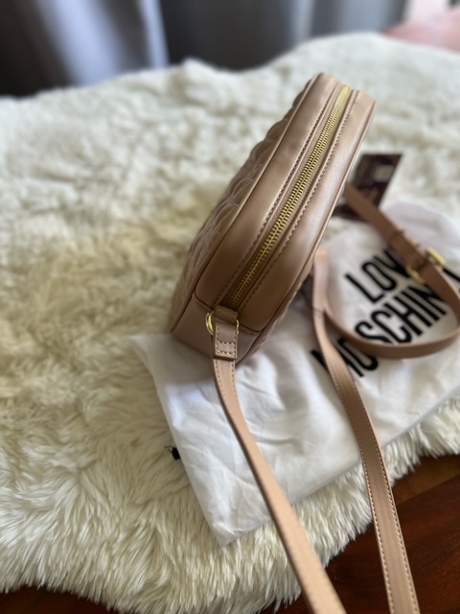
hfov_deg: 53.1
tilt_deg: -58.8
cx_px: 230
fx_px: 461
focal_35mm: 26
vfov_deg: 67.3
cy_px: 307
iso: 125
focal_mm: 5.7
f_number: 1.5
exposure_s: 1/111
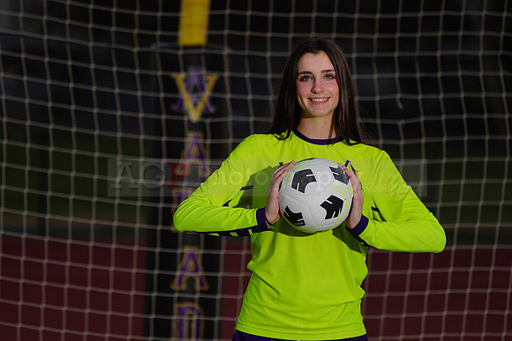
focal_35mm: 315
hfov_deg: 6.5
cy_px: 170
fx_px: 4481
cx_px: 256
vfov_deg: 4.4
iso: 200
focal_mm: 315
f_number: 6.3
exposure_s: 1/200
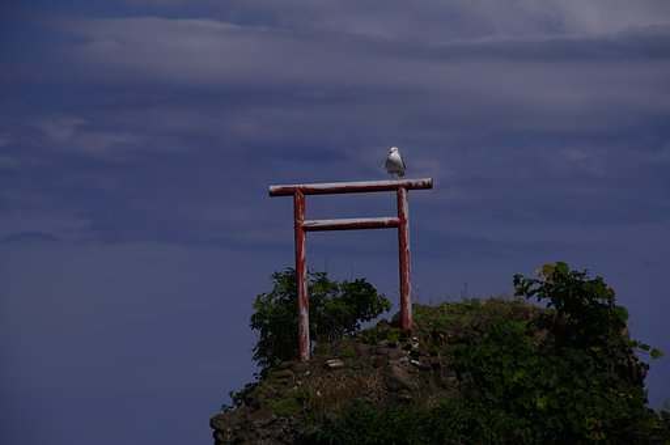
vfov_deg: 6.8
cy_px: 222
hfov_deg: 10.2
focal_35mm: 202
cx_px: 335
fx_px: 3764
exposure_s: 1/15
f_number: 8
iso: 100
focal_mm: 135
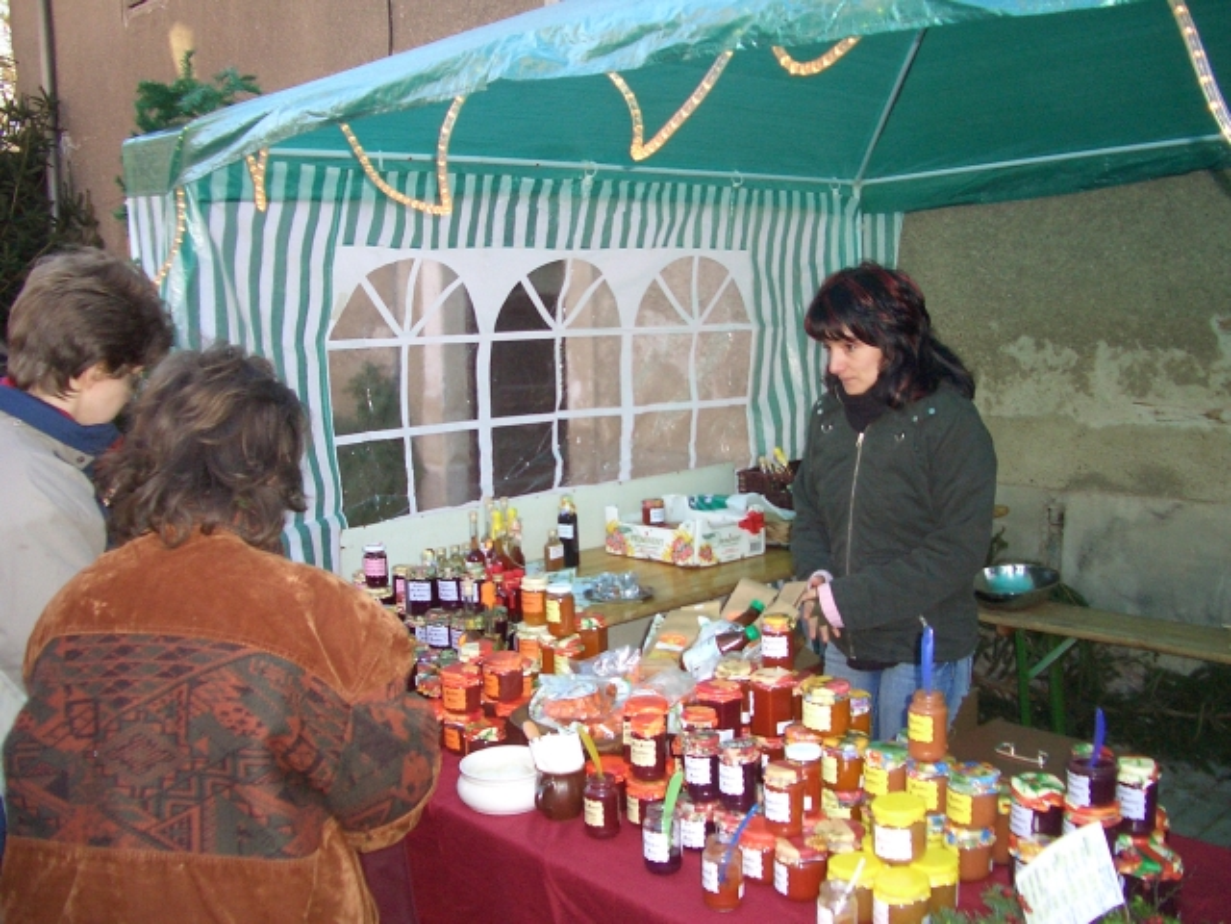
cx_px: 616
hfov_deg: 52.6
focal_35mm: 35
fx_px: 1245
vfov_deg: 40.7
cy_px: 462
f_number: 2.6
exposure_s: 1/320
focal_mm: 5.8
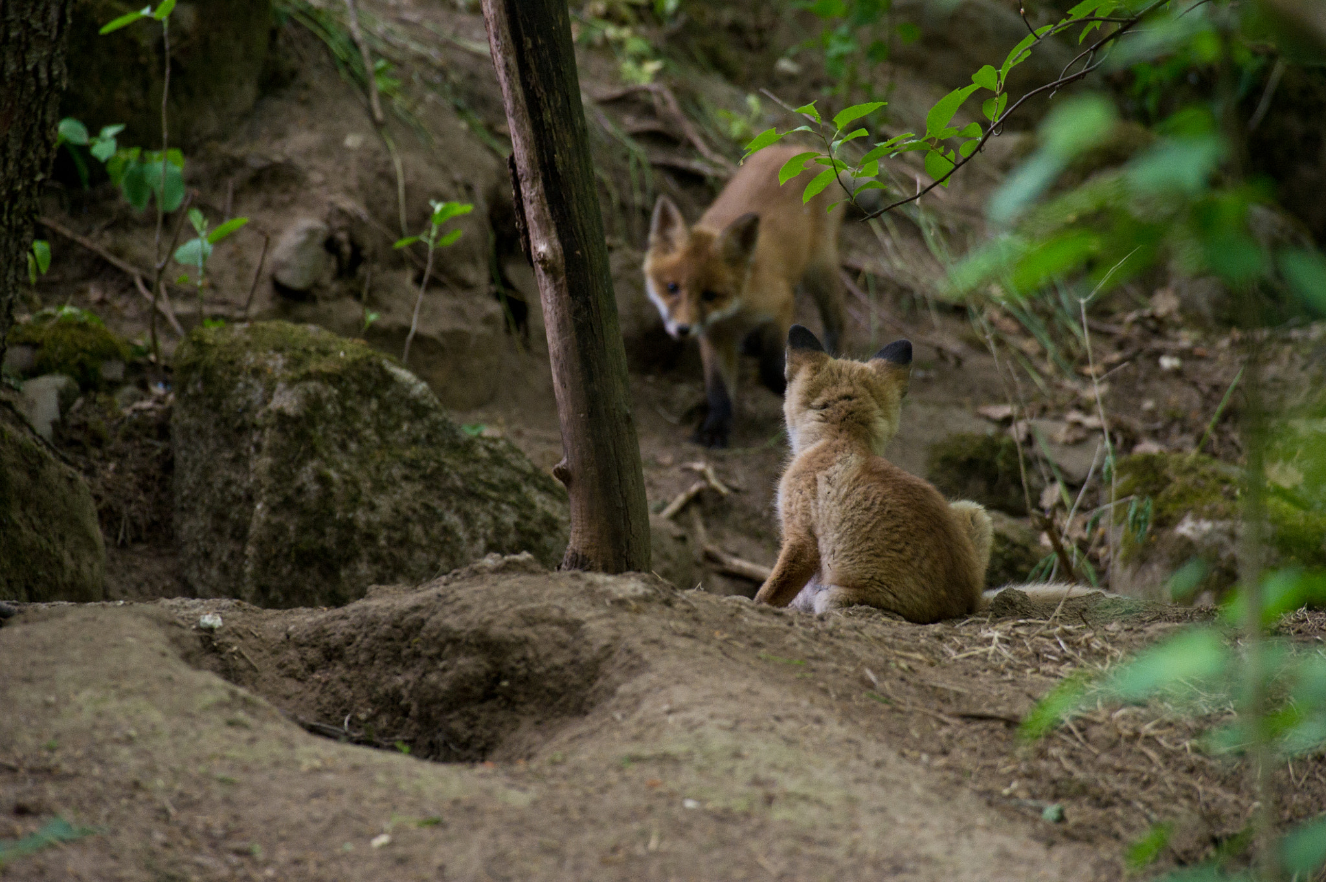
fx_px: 22087
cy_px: 441
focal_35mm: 600
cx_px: 663
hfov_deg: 3.4
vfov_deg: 2.3
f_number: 5.6
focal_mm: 600
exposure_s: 1/160
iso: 3200
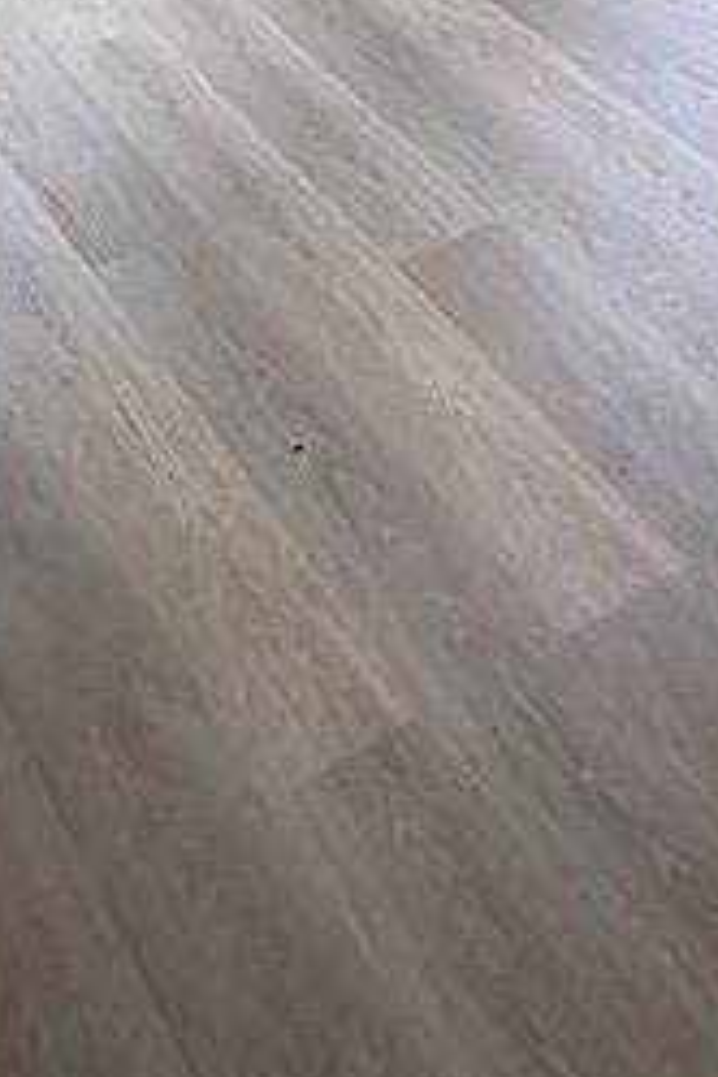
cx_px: 216
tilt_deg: -11.7
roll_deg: -0.3
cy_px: -588
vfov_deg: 24.7
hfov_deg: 22.5
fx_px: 1795
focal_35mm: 60
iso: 80
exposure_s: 1/121
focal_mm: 2.22
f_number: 2.2
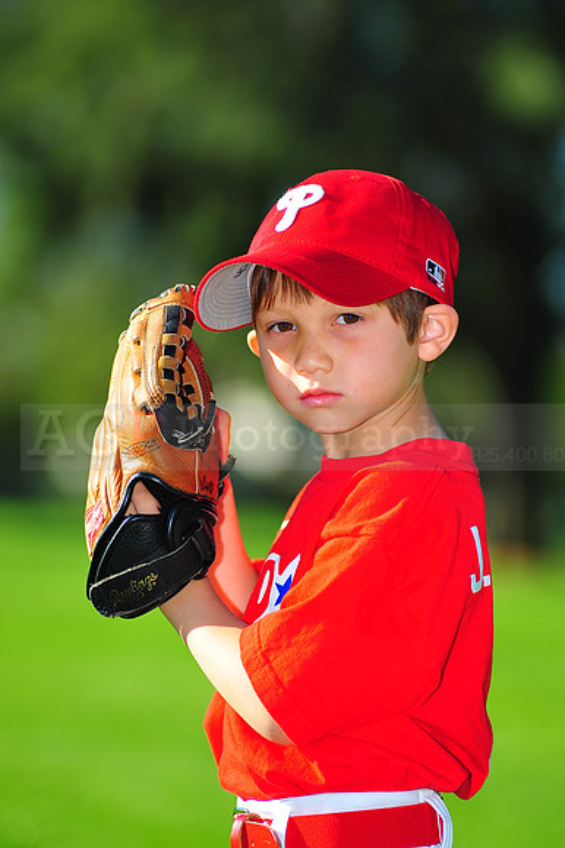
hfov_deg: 7.6
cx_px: 282
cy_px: 424
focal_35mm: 180
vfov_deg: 11.4
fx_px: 4242
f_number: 4
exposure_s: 1/1000
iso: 200
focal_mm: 180
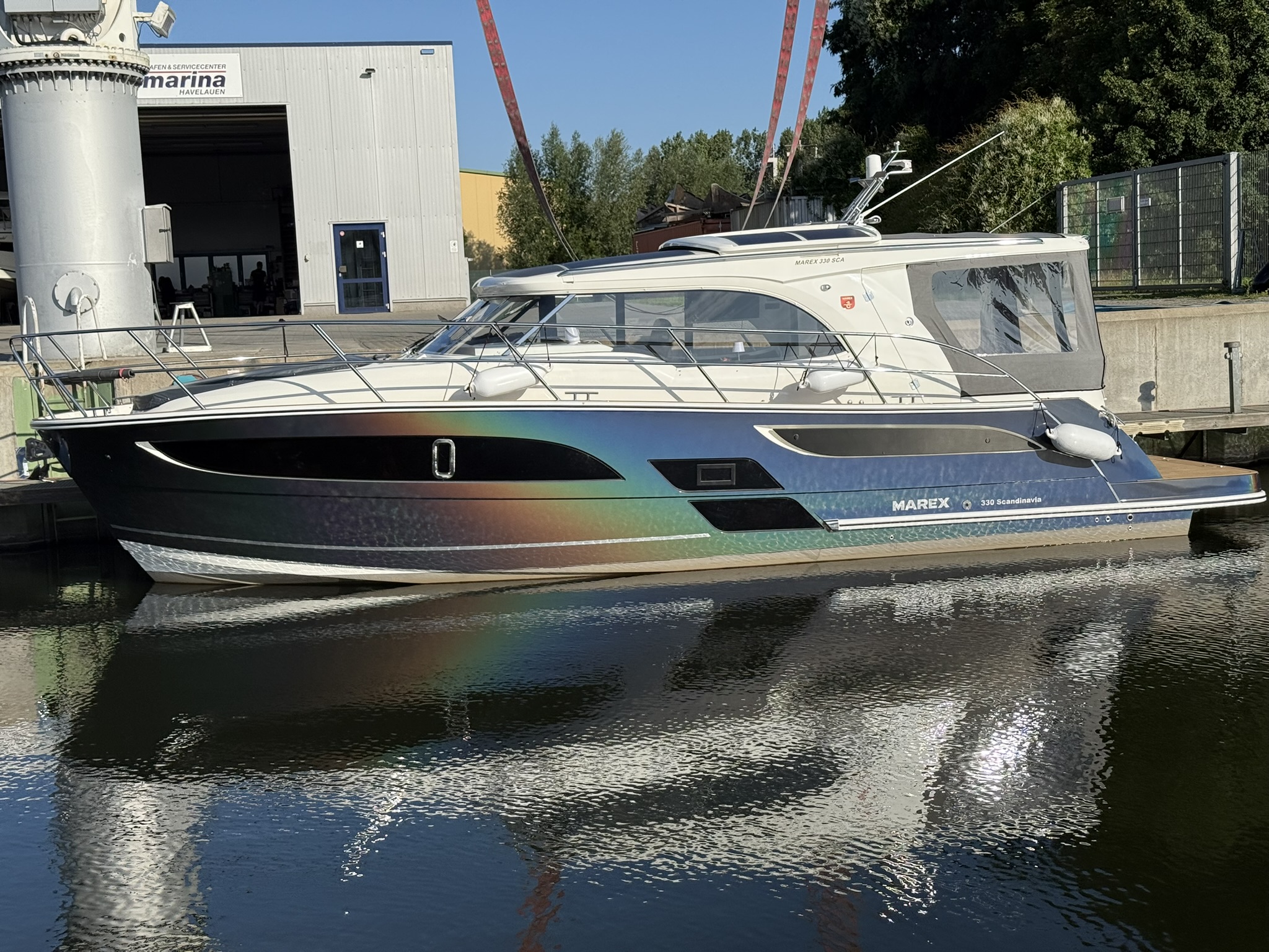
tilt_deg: -5.9
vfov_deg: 30.3
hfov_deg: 39.7
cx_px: 634
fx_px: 1760
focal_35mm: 48
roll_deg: +2.9
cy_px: 476
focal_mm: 6.76
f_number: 1.78
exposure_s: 1/6024
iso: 64
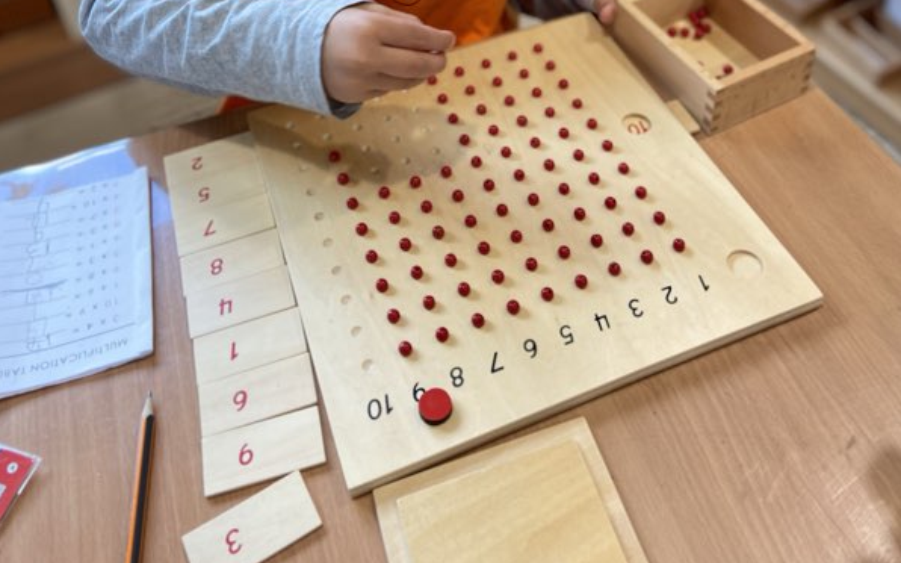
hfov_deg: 52.8
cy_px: -12
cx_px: 450
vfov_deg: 31.6
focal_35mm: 37
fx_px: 908
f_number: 1.8
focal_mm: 4.25
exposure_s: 1/100
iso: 100
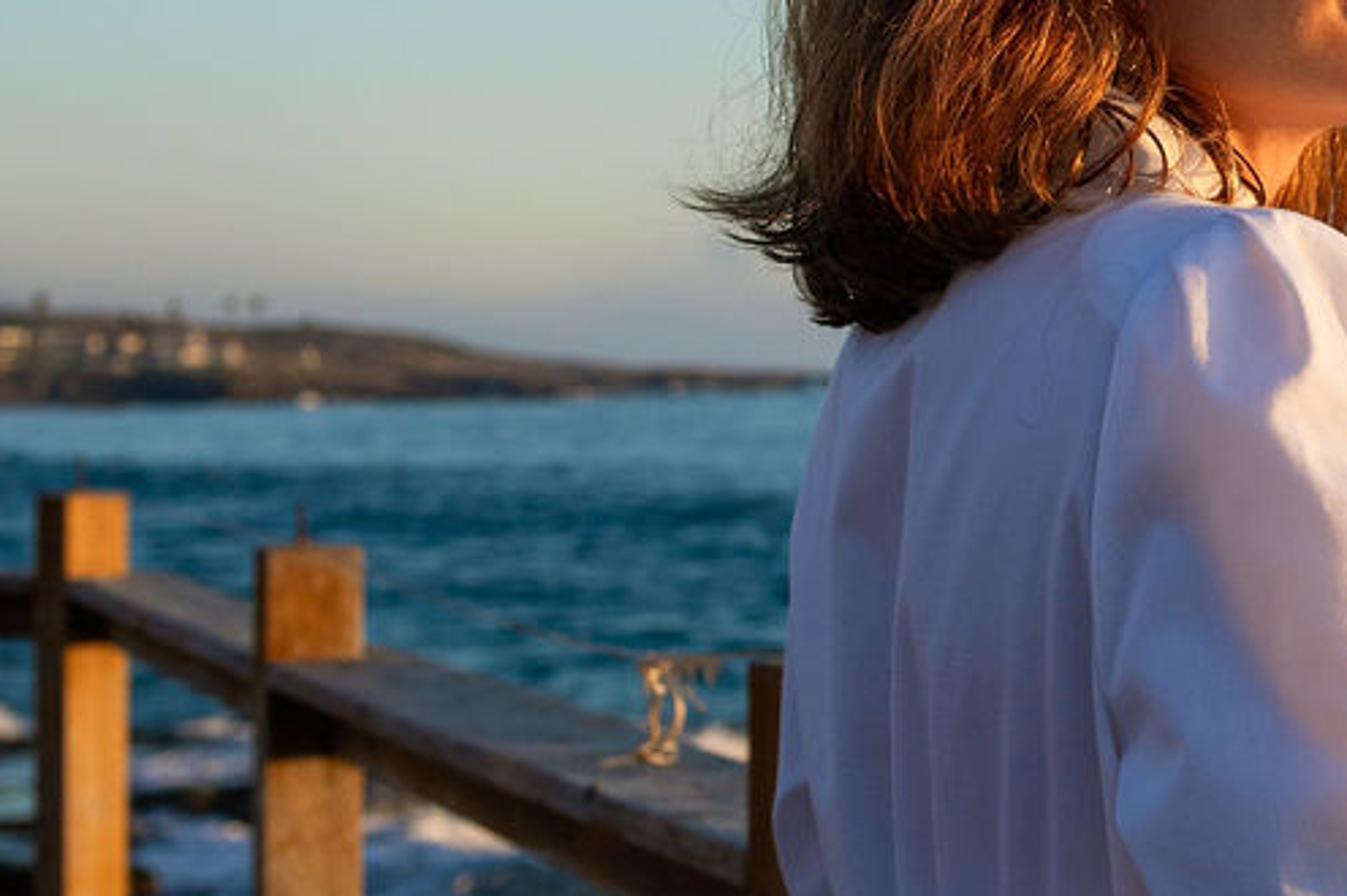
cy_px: 53
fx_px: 4225
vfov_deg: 12.0
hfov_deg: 17.6
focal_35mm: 113
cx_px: 1407
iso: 125
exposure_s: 1/400
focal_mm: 35
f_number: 5.6
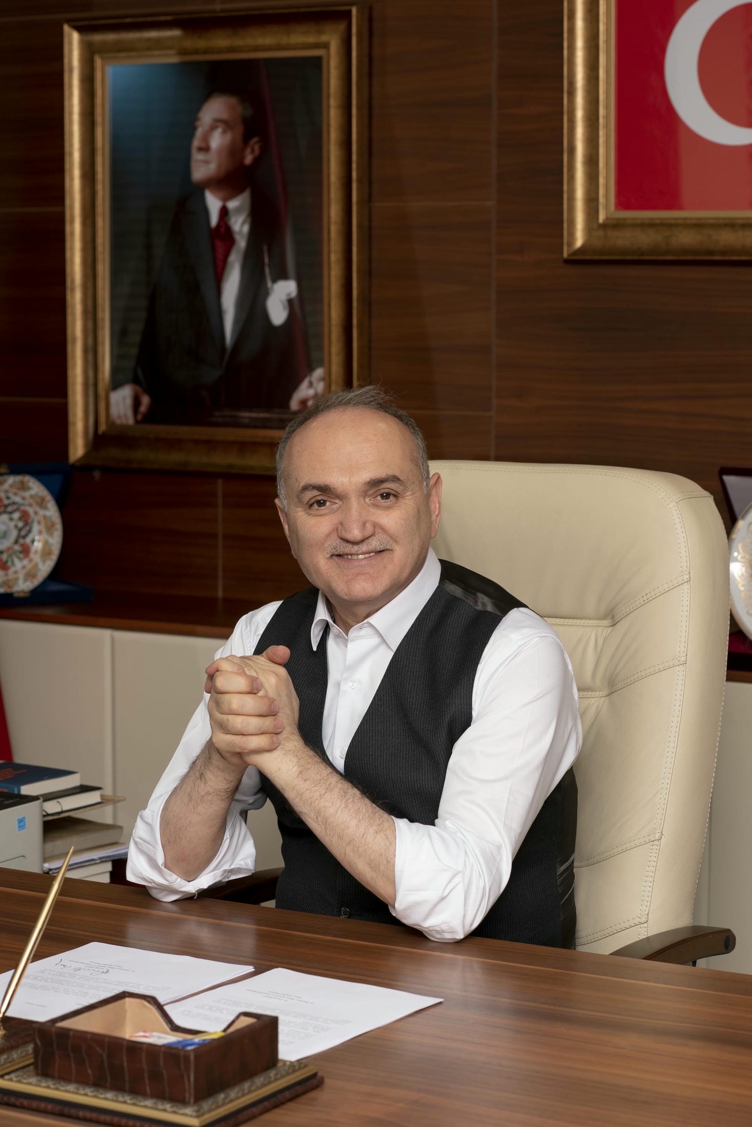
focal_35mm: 85
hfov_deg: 16.1
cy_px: 564
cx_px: 376
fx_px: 2662
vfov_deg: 23.9
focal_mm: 85
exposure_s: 1/80
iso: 125
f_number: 7.1
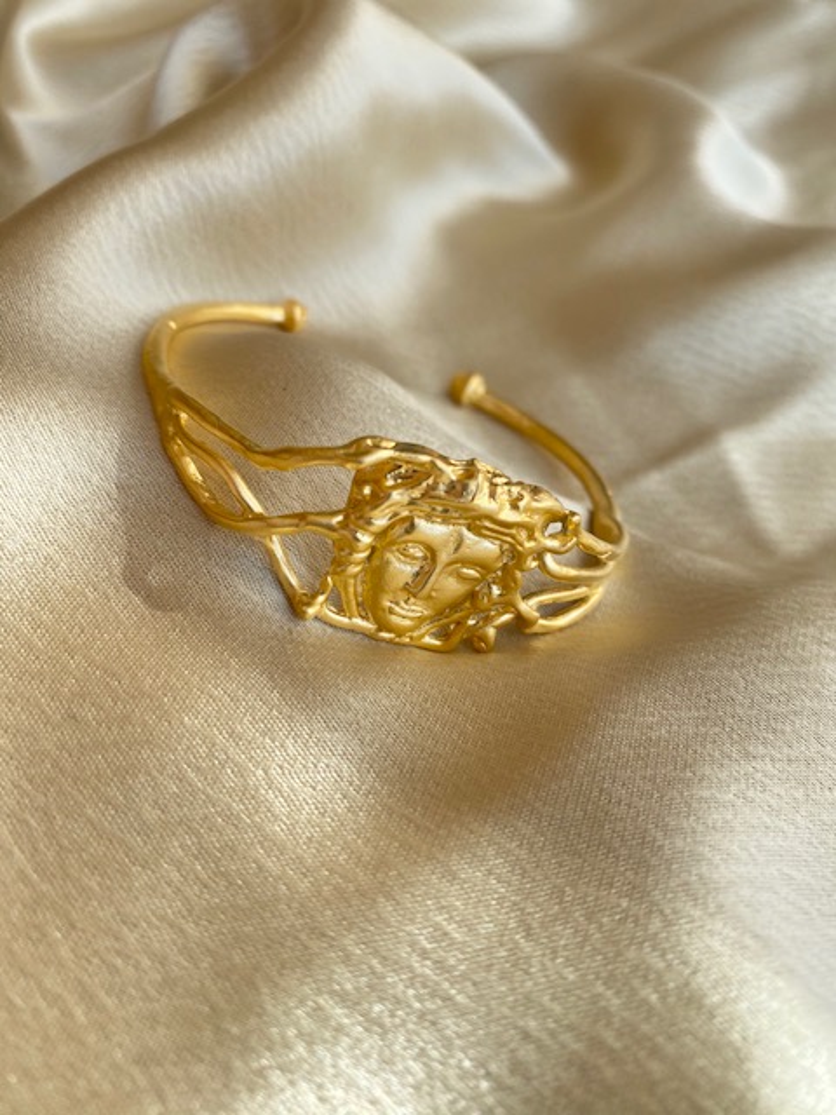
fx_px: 837
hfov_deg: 53.1
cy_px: 558
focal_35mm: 26
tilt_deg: -51.6
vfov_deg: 67.3
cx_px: 418
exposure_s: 1/544
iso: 32
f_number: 1.8
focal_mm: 4.25
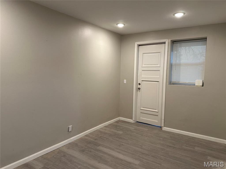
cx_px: 113
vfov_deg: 56.8
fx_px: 157
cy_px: 84
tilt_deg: -4.9
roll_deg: -1.4
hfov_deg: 71.6
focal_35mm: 24
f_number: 1.78
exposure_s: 1/60
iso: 125
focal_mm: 6.86
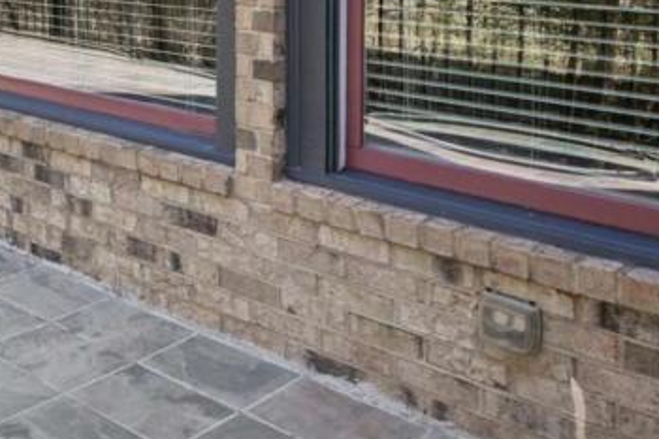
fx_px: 878
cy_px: -90
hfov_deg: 30.4
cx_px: -239
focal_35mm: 48
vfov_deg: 25.2
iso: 100
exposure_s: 1/80
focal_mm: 14.5
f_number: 8
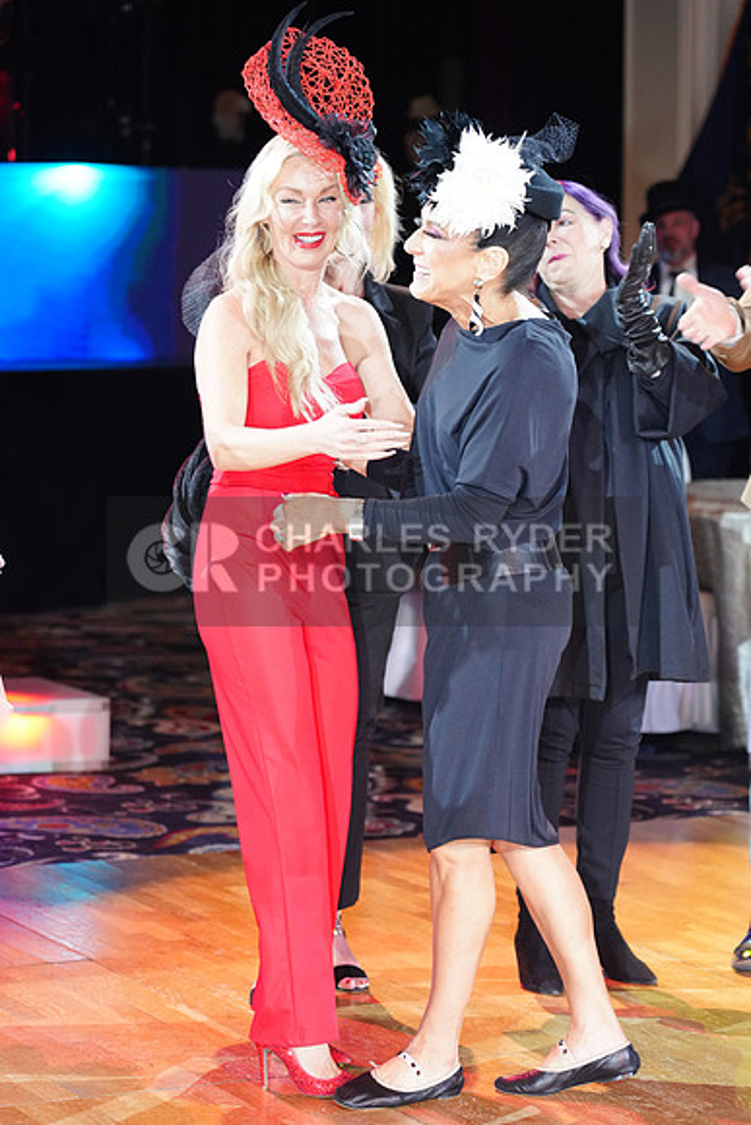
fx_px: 3283
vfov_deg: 19.5
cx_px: 376
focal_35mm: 105
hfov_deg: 13.0
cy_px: 562
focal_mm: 105
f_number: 4
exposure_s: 1/250
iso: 2500
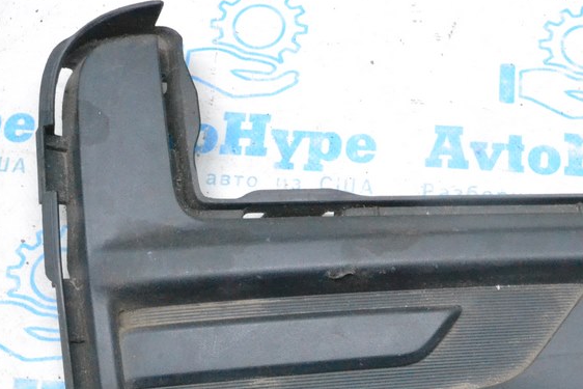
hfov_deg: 28.1
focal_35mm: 71
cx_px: 418
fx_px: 1150
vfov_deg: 19.2
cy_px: 223
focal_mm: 26
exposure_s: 1/125
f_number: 10
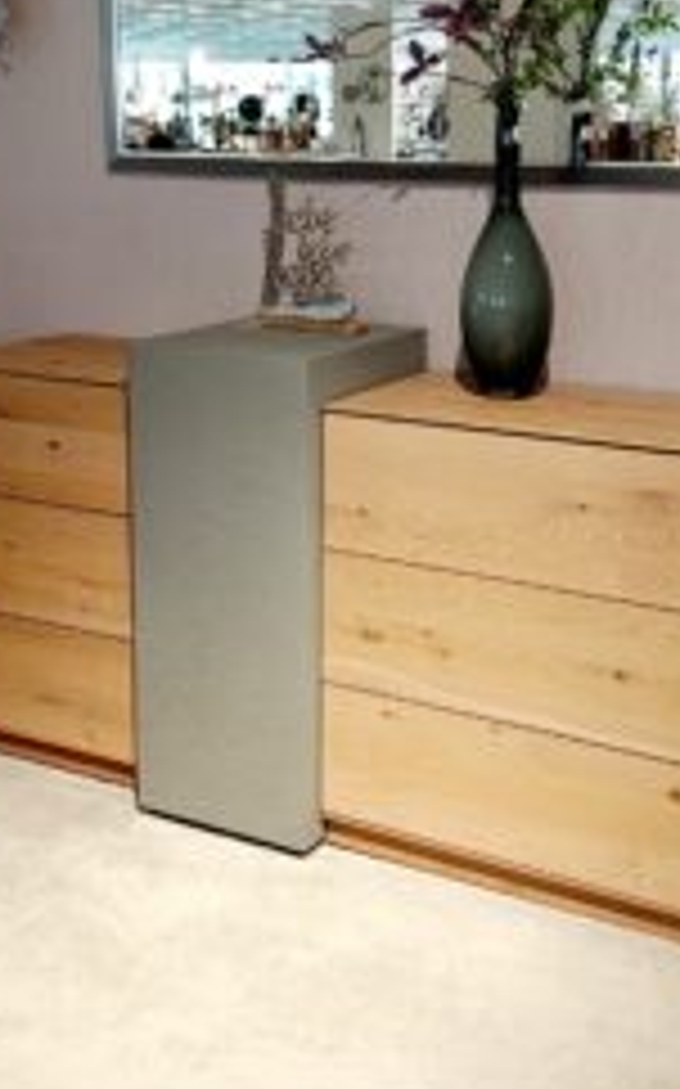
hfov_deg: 27.3
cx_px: 396
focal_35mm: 47
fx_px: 1395
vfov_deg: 42.5
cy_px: 443
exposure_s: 1/100
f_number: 1.7
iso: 640
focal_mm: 5.24
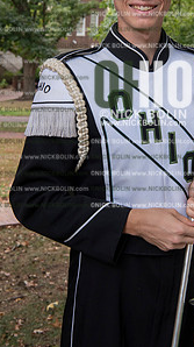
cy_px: 93
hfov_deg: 15.8
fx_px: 697
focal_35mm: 76
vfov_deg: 27.6
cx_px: 143
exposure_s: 1/100
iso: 500
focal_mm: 48
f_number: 8
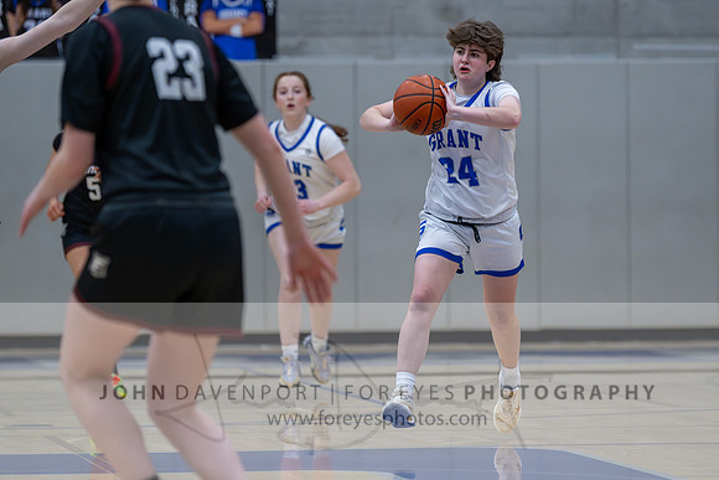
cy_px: 259
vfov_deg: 5.6
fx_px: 4936
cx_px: 443
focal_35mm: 247
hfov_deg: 8.3
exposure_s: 1/1000
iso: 5000
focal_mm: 170
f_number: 2.8
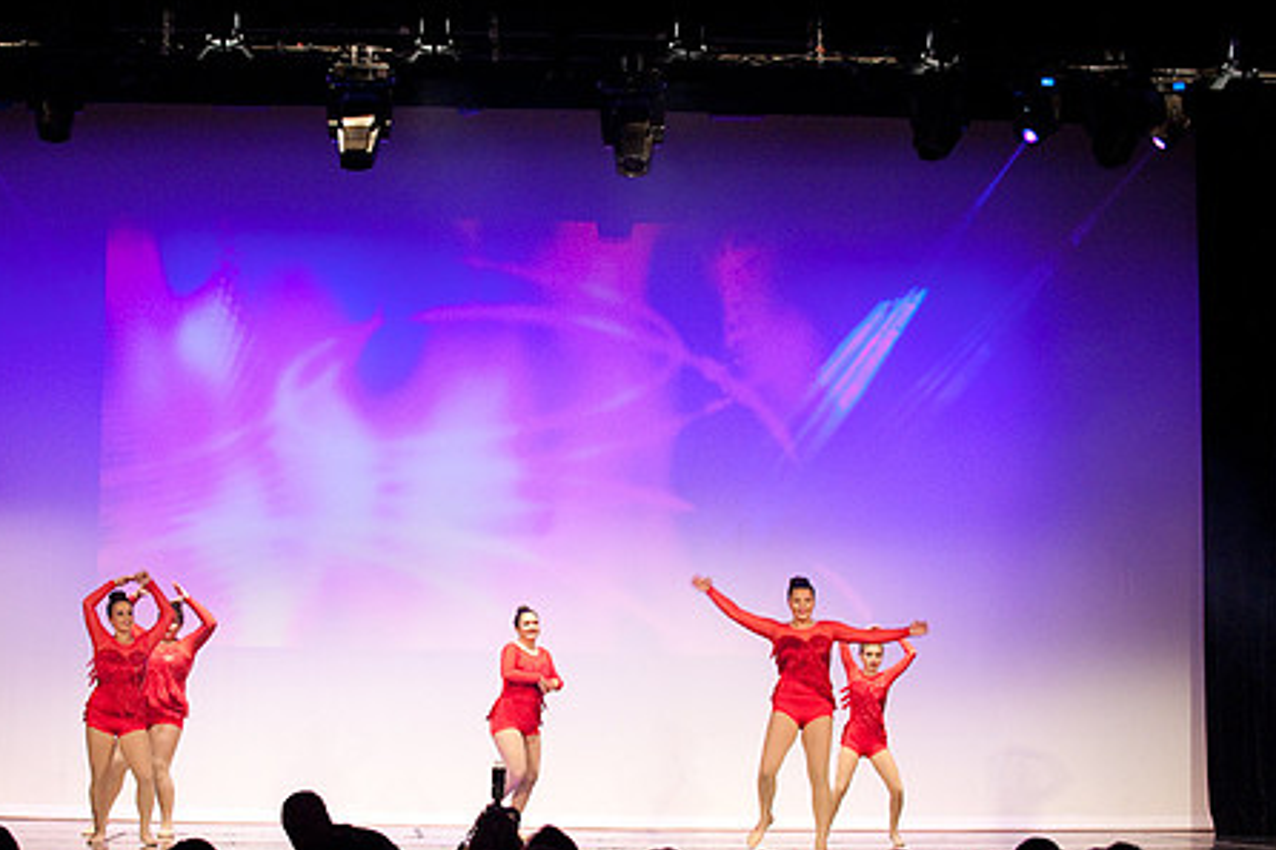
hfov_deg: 22.3
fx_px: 3224
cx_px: 469
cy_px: 461
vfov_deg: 15.0
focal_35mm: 91
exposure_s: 1/200
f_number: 4
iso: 3200
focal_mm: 70
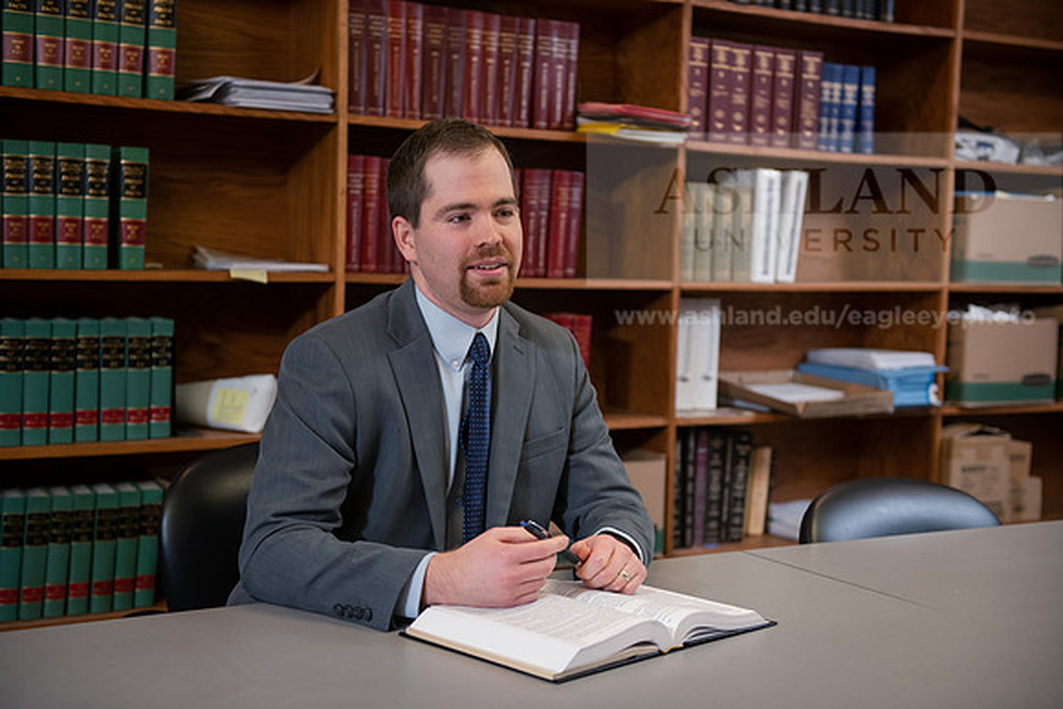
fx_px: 1477
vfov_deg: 27.0
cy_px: 354
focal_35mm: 50
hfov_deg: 39.6
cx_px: 532
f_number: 3.2
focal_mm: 50
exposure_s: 1/160
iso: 800
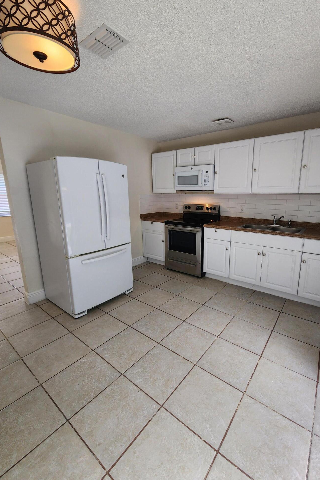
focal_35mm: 14
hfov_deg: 80.6
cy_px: 236
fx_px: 187
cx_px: 185
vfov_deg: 104.2
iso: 100
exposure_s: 1/60
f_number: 2.2
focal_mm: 2.2
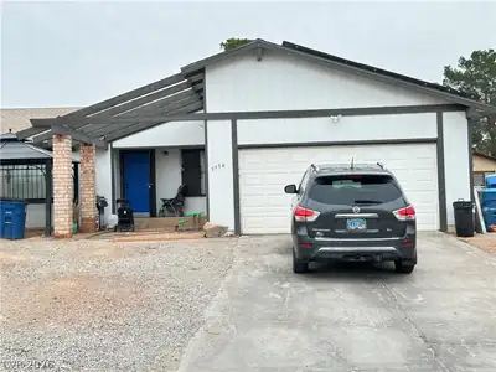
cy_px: 186
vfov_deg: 30.3
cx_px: 248
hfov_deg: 39.7
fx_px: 688
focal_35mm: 48
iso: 64
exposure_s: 1/389
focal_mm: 6.86
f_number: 1.78
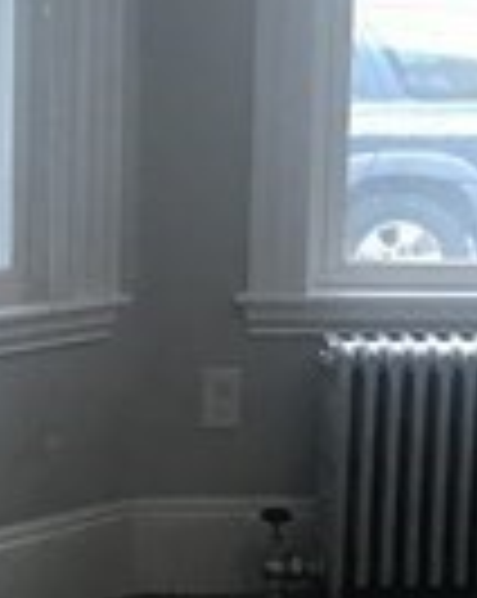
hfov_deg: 9.7
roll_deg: -2.3
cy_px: 454
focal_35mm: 158
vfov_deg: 12.2
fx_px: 2795
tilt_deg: -10.6
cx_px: 374
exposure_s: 1/30
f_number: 1.8
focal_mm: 3.99
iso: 32
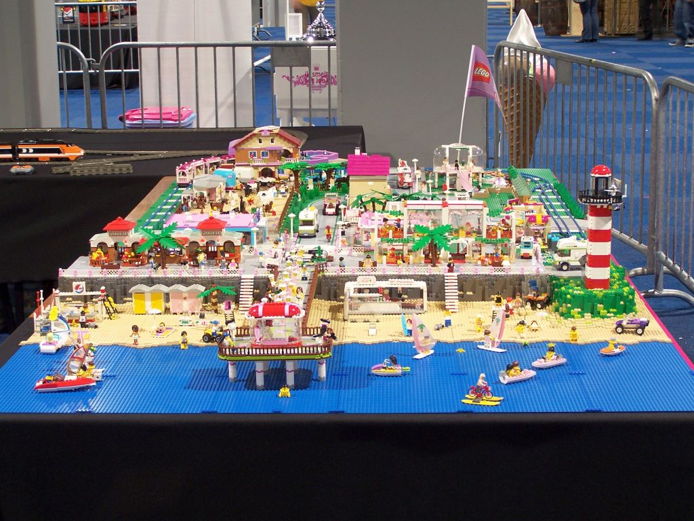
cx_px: 347
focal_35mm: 67
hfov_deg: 29.0
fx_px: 1343
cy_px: 260
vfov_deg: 21.9
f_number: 3.2
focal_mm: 11.1
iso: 80
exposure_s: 1/3
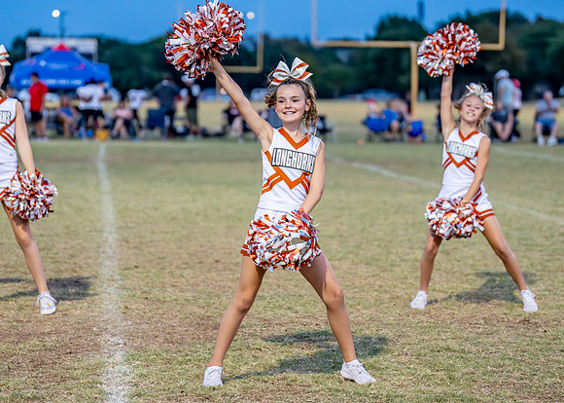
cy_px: 191
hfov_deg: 15.8
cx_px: 290
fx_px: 2029
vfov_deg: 11.3
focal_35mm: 127
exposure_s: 1/1000
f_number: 2.8
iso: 5000
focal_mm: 102
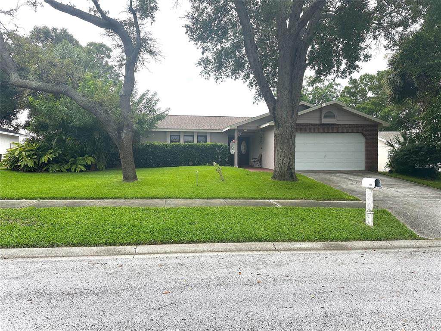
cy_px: 166
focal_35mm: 24
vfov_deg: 56.8
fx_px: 306
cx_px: 220
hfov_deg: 71.6
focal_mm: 6.86
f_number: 1.78
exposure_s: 1/321
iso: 80
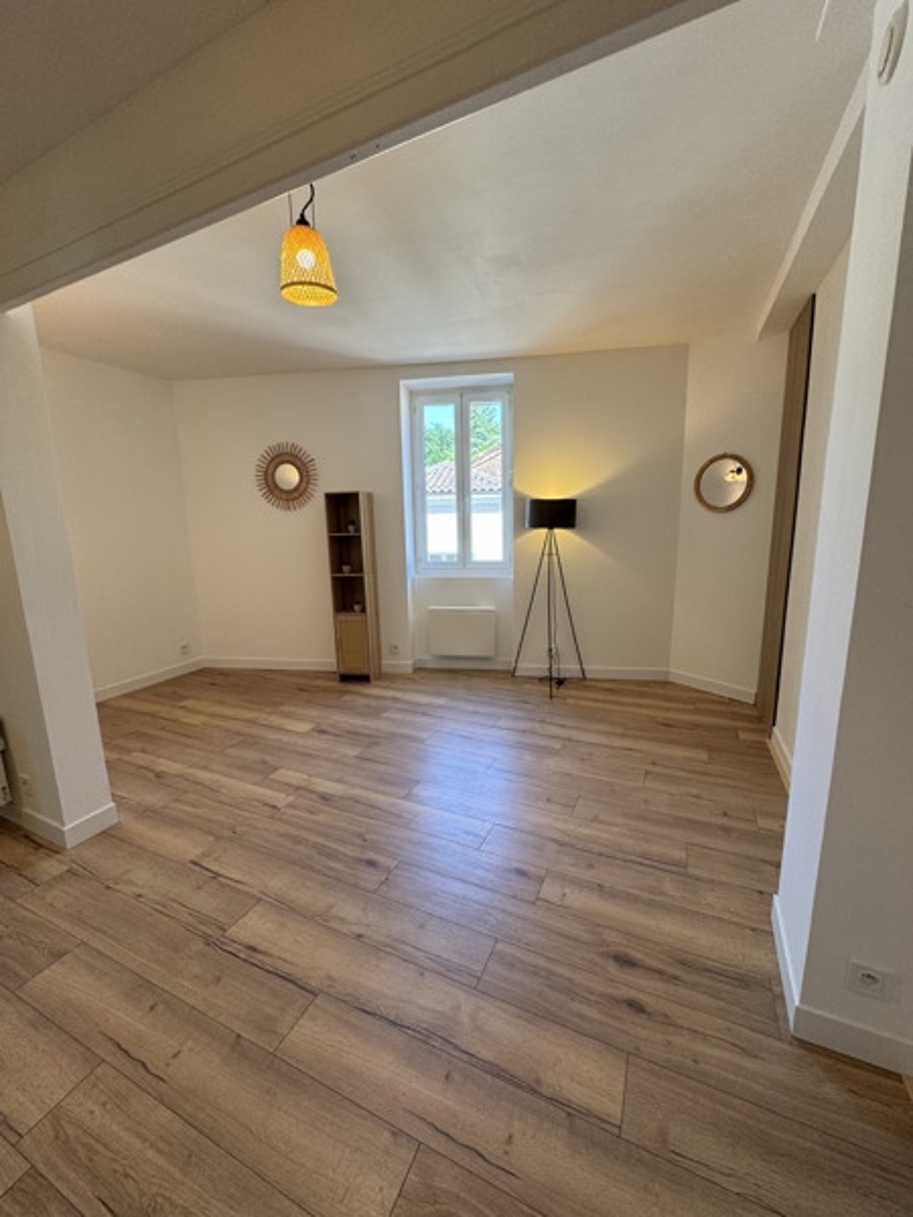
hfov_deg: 85.7
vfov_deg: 102.1
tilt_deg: -7.4
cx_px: 456
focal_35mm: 14
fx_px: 492
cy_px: 608
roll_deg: -0.8
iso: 100
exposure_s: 1/100
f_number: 2.2
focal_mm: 2.22
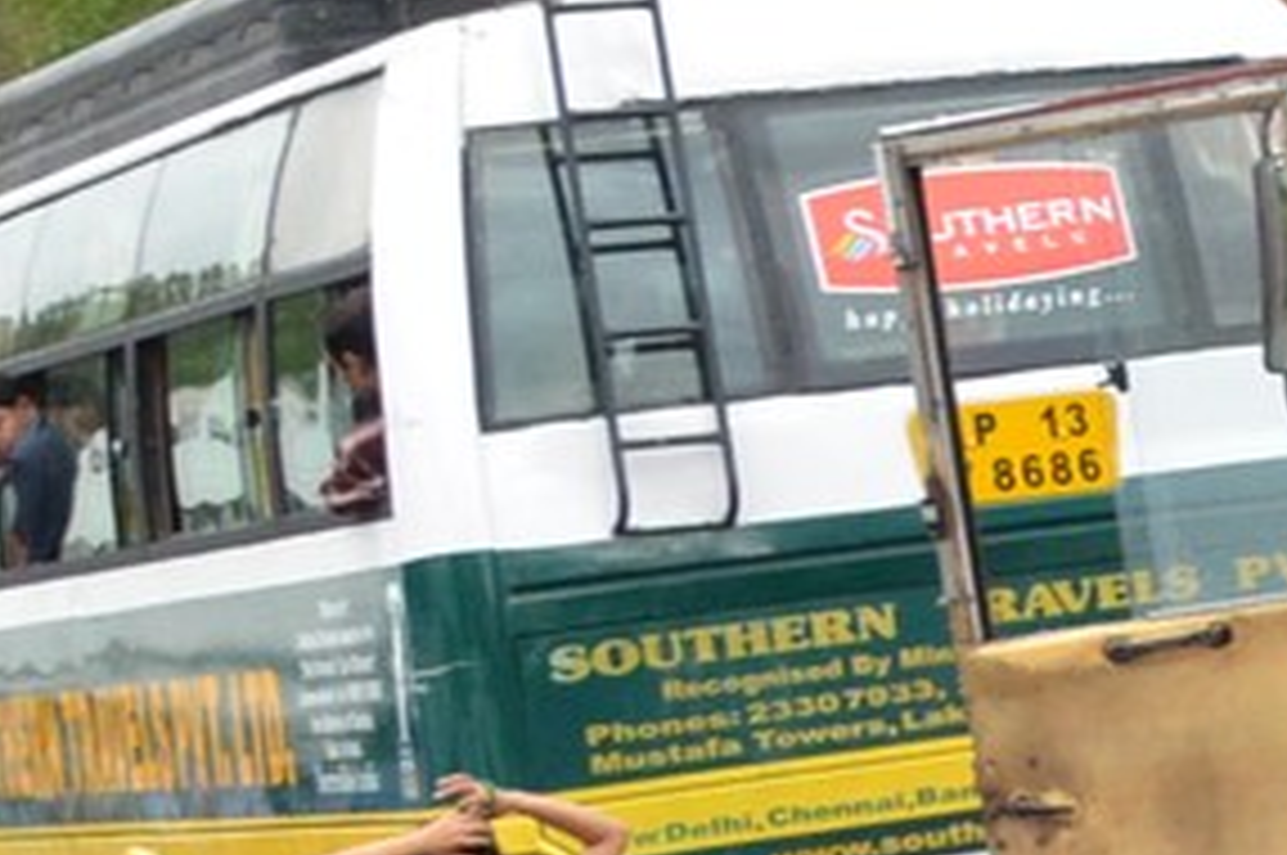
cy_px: 225
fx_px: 6463
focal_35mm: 181
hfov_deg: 9.0
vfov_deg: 7.6
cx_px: 4023
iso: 1000
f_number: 5
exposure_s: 1/320
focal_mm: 18
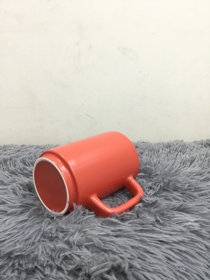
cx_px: 105
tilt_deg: -16.6
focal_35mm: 31
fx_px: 251
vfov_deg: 58.4
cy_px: 140
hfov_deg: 45.4
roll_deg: +0.8
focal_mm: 3.3
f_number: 2.4
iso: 200
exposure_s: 1/33
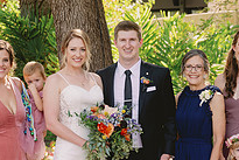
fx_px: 1295
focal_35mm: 195
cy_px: 116
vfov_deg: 7.1
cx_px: 92
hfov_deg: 10.5
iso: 100
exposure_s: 1/200
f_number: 4
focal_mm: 69
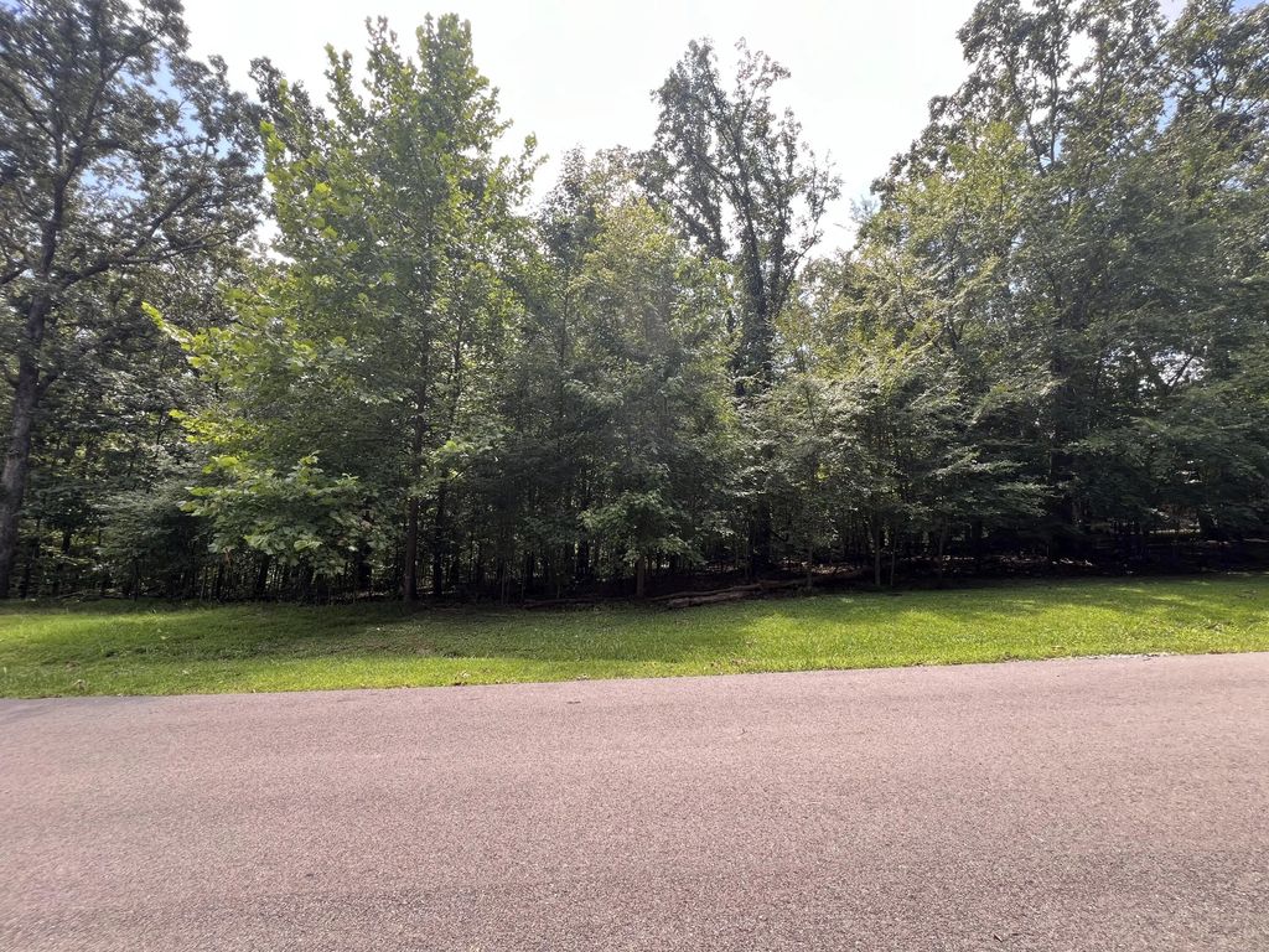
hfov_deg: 106.2
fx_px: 477
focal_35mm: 13
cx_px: 634
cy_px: 476
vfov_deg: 89.9
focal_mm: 1.57
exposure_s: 1/154
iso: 32
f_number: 1.8
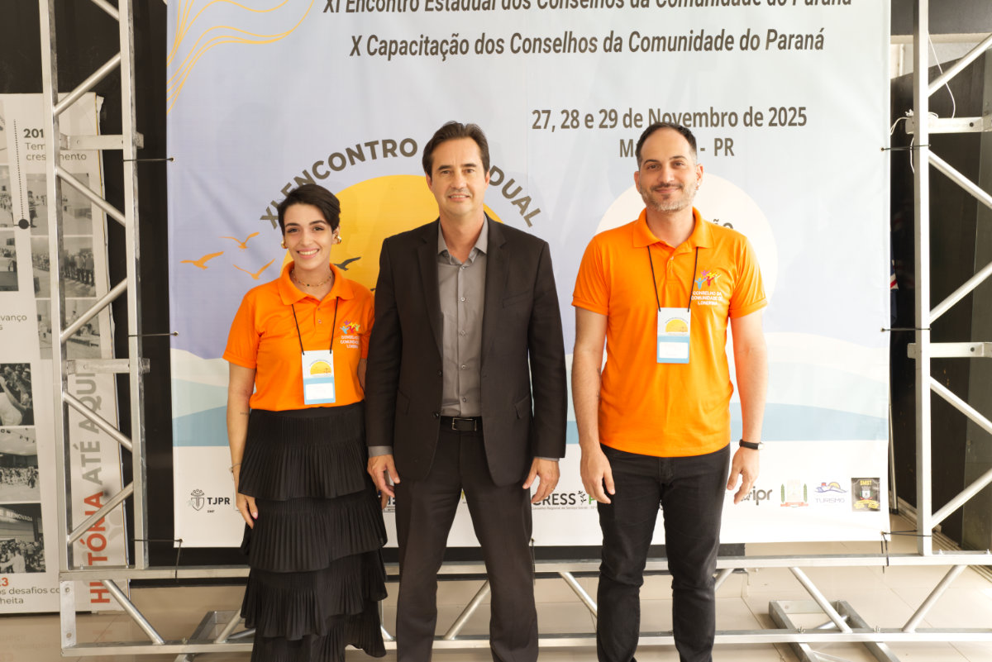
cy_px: 331
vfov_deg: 37.9
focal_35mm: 35
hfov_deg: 54.4
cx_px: 496
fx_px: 965
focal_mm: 35
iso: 640
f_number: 5.6
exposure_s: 1/100
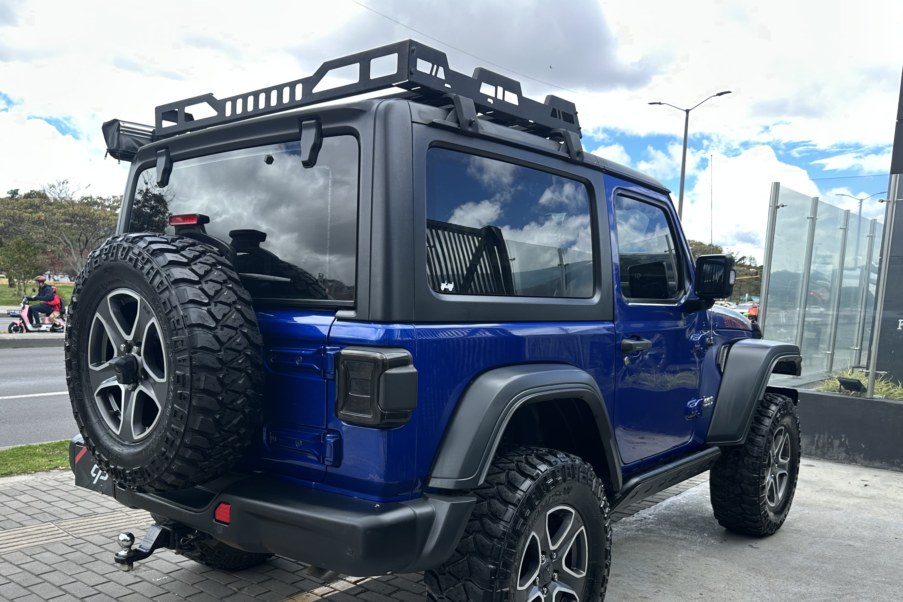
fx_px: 752
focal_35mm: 30
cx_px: 405
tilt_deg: -7.6
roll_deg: -2.1
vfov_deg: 43.0
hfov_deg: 61.8
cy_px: 398
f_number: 1.78
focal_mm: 6.86
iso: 80
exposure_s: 1/583
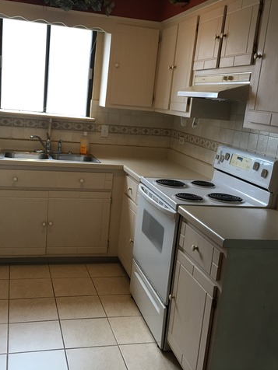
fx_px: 418
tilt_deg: -10.6
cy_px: 185
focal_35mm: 39
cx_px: 130
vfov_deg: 47.9
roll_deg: -5.4
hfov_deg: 36.8
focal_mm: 4.15
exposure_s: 1/30
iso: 32
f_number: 2.2
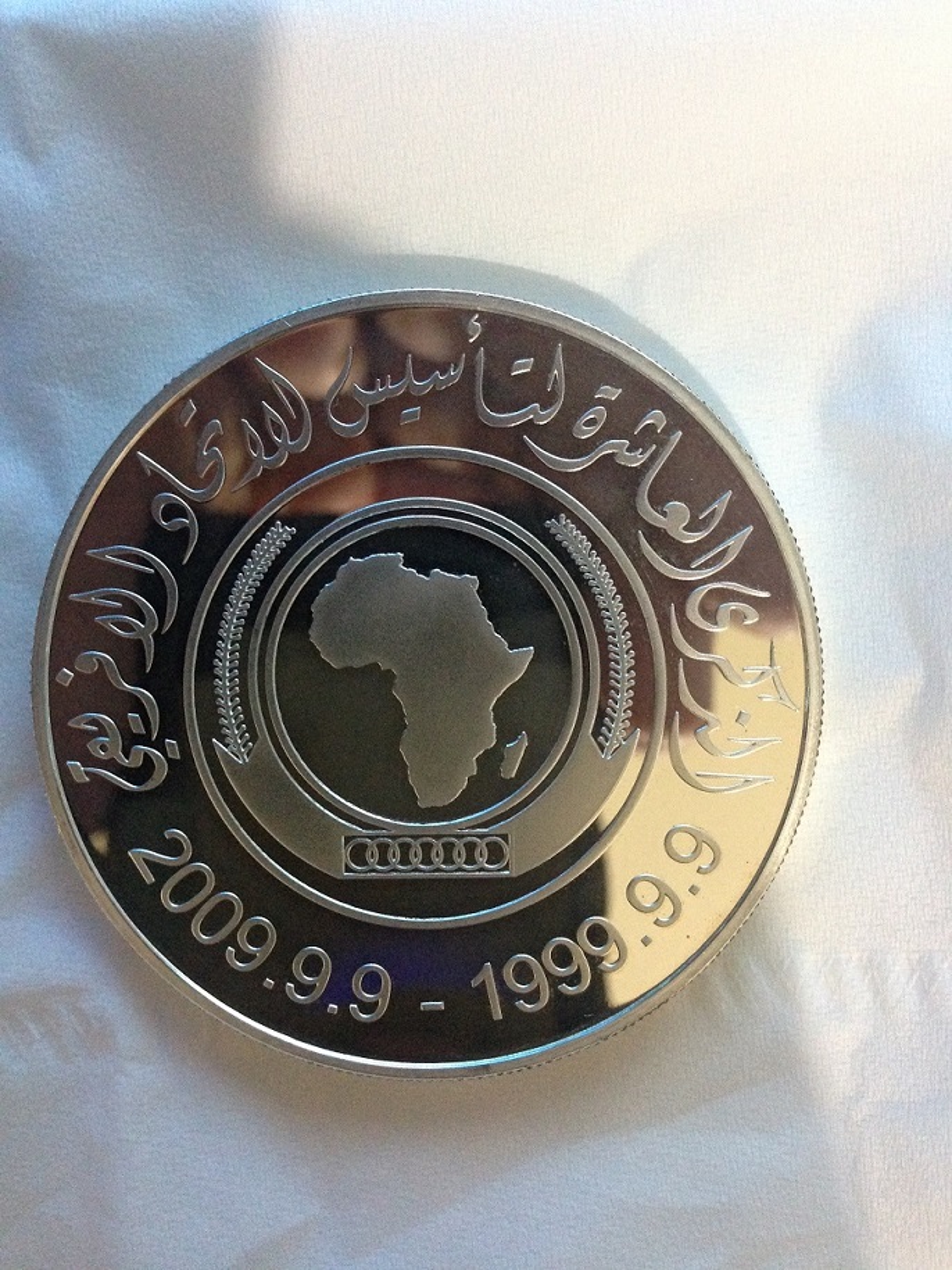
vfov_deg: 55.4
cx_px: 476
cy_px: 635
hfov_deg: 42.9
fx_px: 1210
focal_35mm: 33
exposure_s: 1/15
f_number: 2.4
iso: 400
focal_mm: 4.12
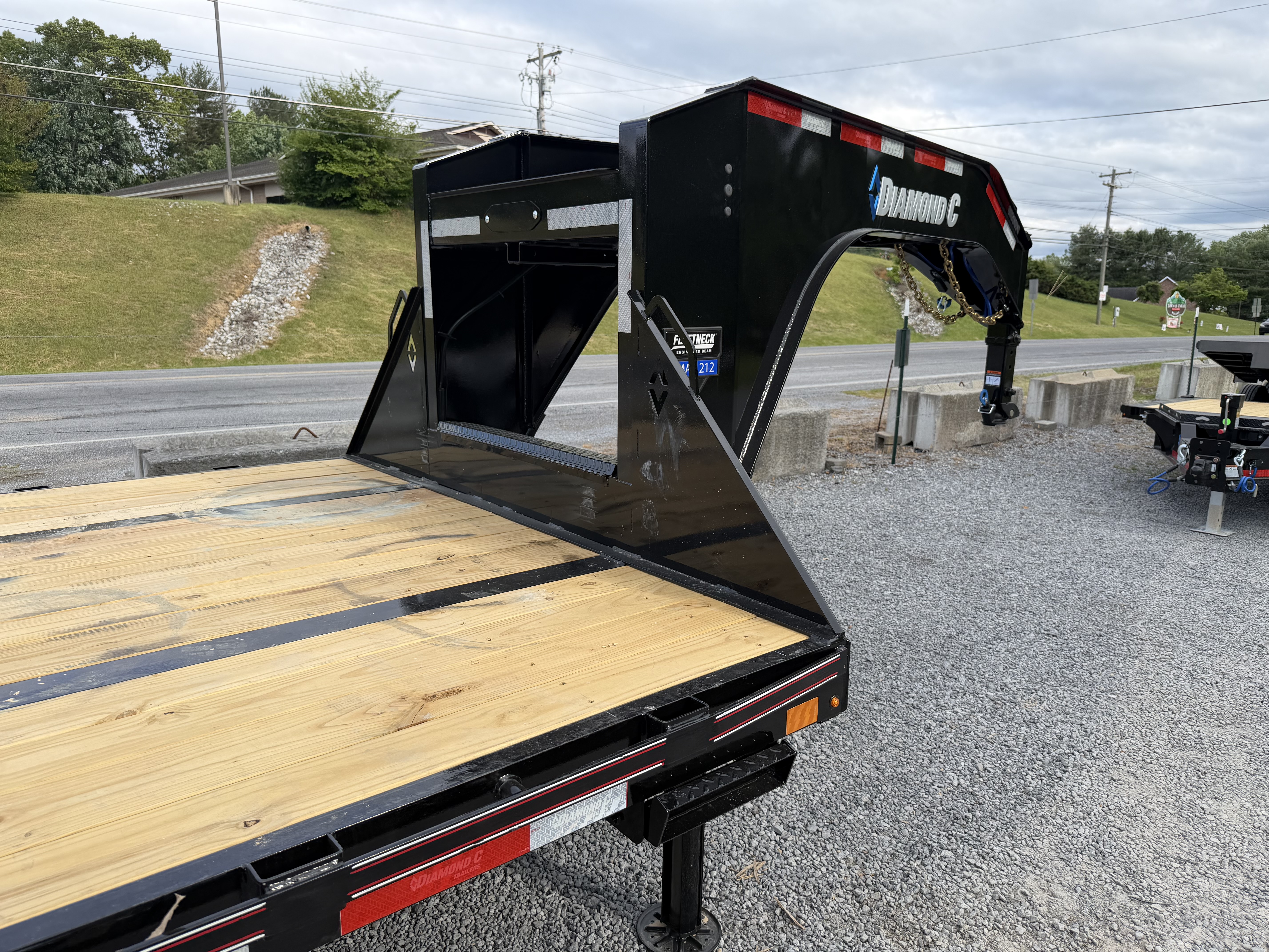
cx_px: 634
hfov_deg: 71.6
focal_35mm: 24
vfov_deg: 56.8
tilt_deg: -9.6
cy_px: 476
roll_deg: +0.4
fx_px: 880
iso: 80
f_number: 1.78
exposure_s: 1/1250
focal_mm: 6.76
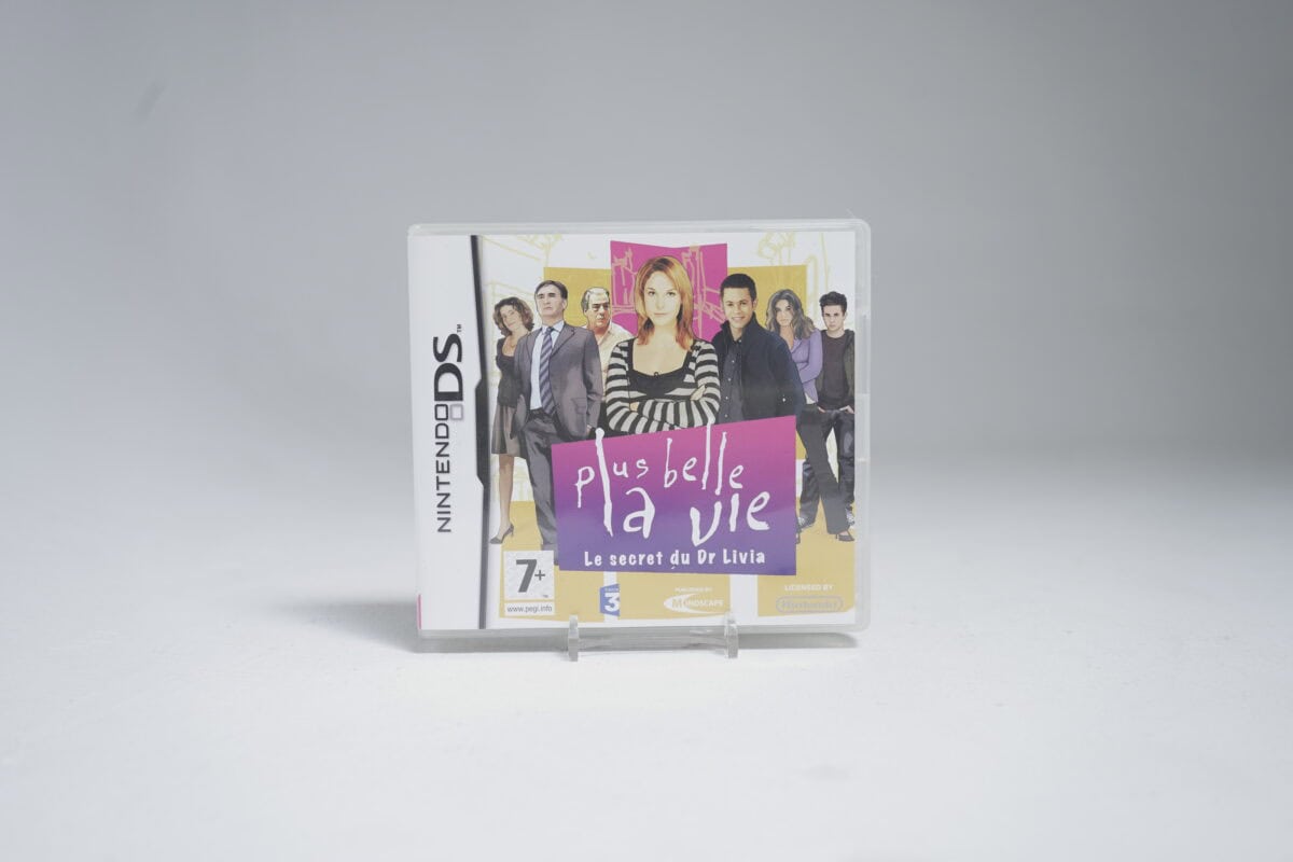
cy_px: 431
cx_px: 646
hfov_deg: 55.8
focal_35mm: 34
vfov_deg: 38.9
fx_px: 1221
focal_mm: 34
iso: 640
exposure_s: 1/25
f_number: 5.6
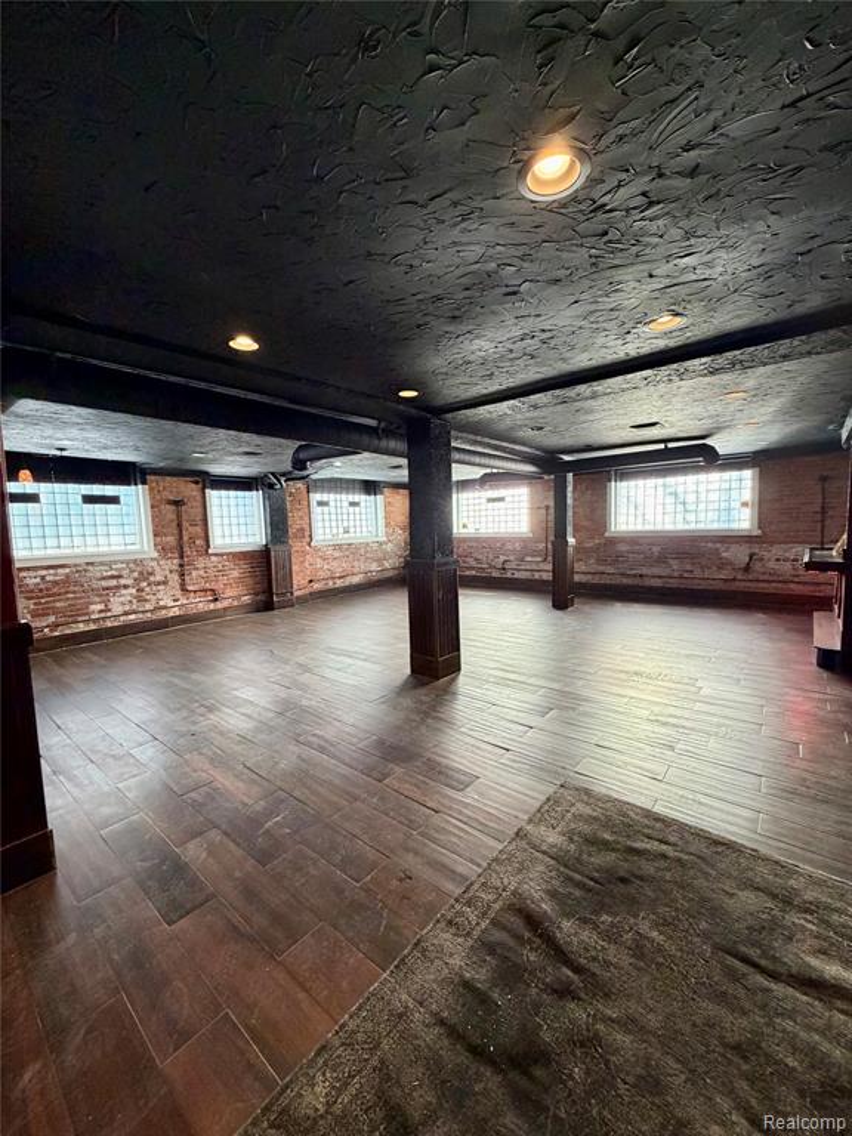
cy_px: 568
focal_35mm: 14
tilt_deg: -4.3
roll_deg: +2.8
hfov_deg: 85.7
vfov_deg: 102.1
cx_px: 426
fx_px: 459
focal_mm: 2.22
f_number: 2.2
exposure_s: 1/118
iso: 320
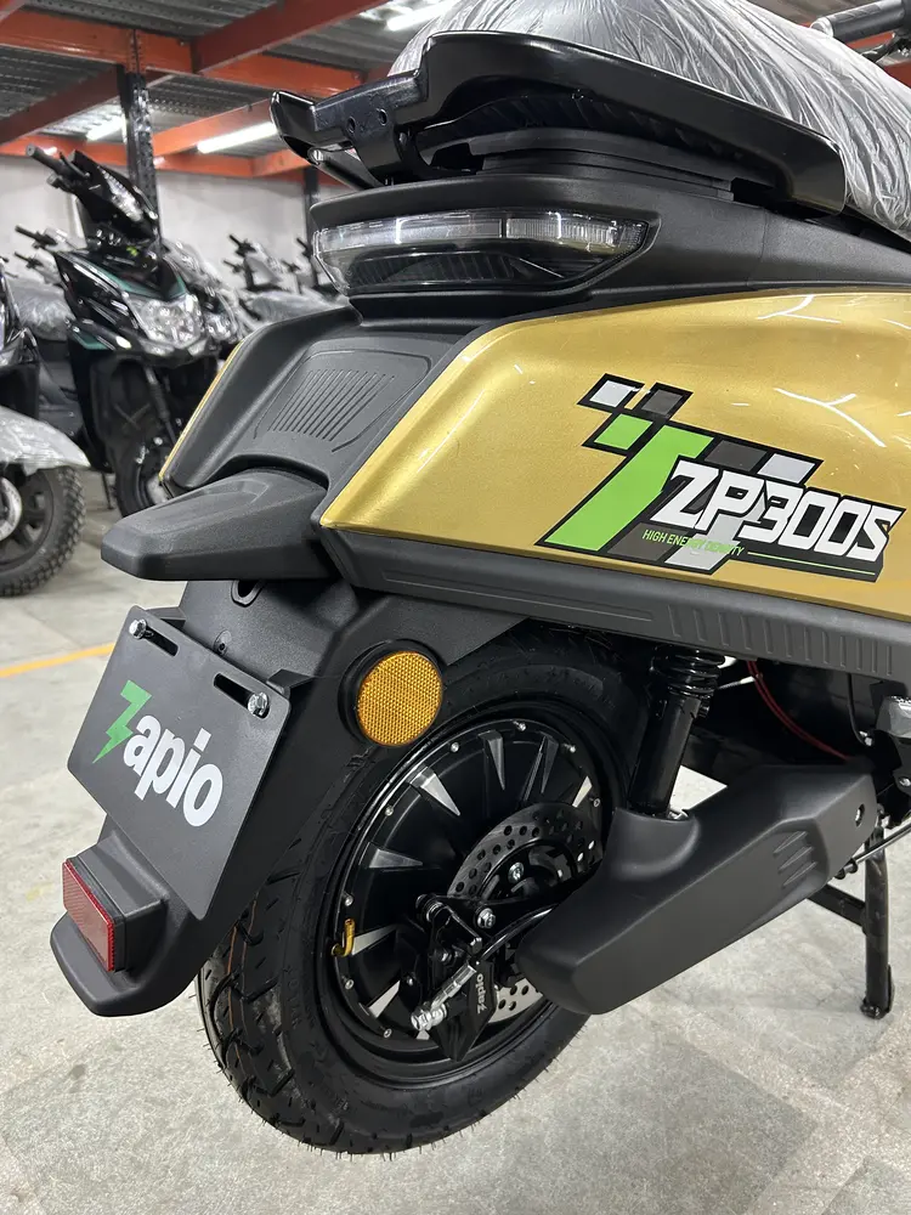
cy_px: 608
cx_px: 456
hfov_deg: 53.1
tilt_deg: -17.3
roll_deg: +0.1
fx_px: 912
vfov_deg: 67.3
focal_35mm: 26
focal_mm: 5.7
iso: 200
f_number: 1.5
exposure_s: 1/50
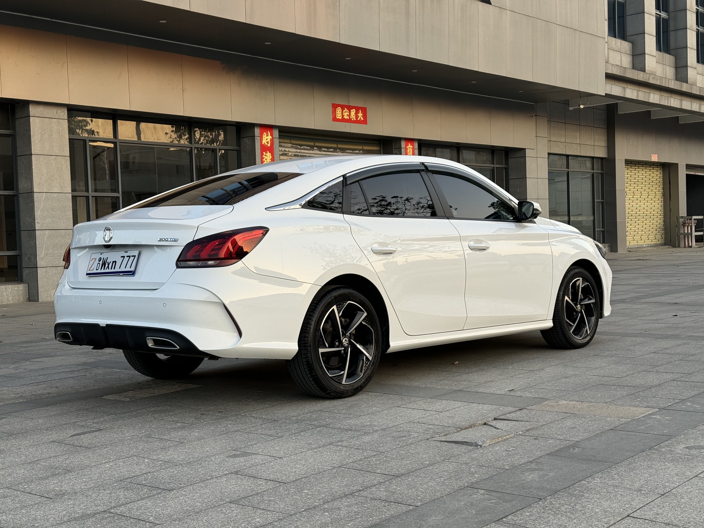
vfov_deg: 30.3
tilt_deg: -1.6
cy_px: 264
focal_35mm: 48
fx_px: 976
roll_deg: +2.4
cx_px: 352
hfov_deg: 39.7
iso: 64
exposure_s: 1/383
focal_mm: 6.76
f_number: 1.78
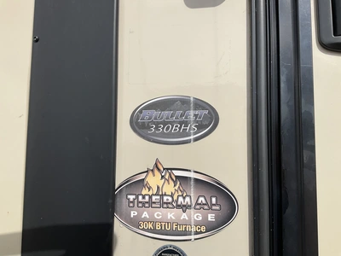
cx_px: 170
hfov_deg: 61.7
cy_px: 128
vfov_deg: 48.2
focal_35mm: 29
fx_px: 286
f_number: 1.8
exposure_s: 1/2427
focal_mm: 3
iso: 25
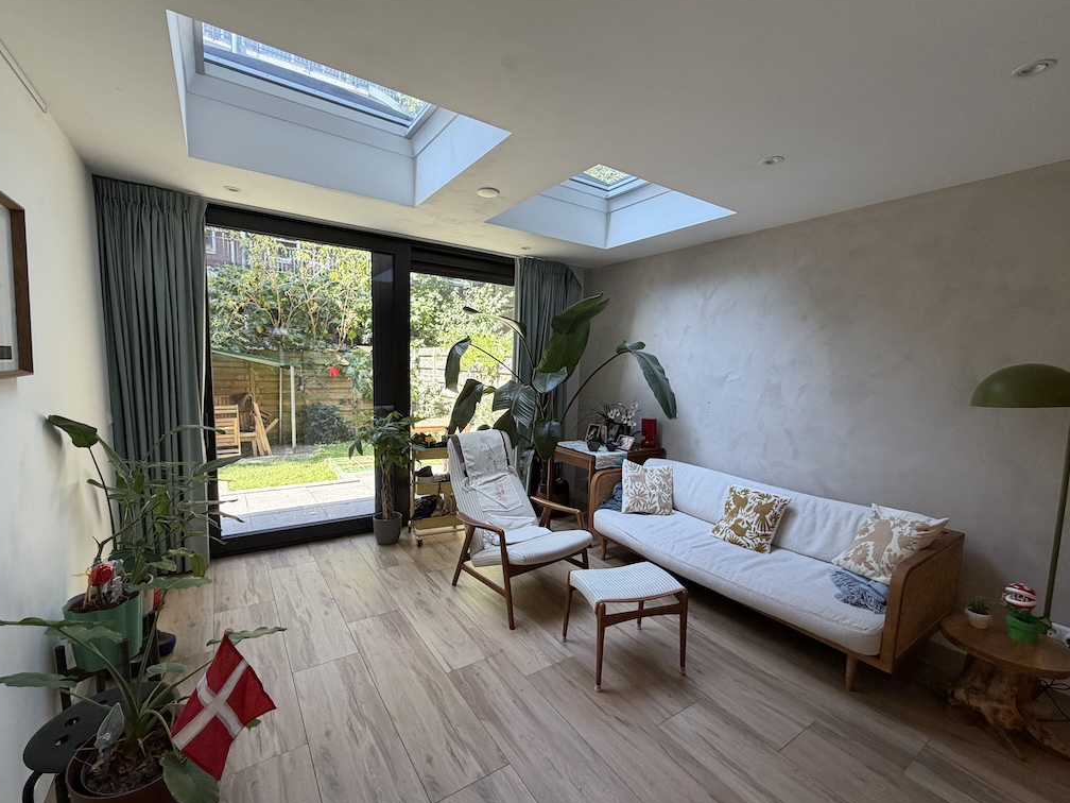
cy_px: 423
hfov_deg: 98.2
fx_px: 464
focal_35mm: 15
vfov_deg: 81.7
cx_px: 522
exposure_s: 1/121
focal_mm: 2.22
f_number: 2.2
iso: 160
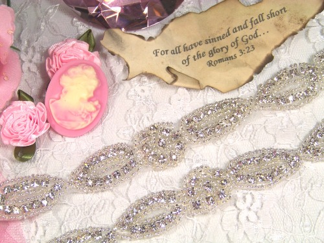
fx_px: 730
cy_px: 122
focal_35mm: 78
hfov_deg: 25.0
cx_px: 162
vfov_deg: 18.9
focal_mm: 13.2
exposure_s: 1/80
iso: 70
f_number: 3.2
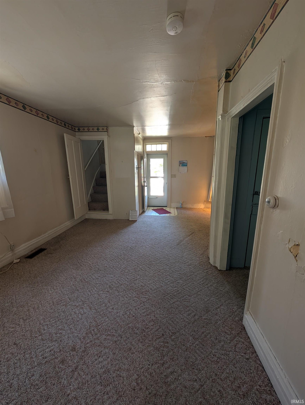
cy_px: 202
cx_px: 152
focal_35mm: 12
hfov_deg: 94.6
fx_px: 141
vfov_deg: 110.5
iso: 68
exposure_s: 1/40
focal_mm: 2.02
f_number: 1.7
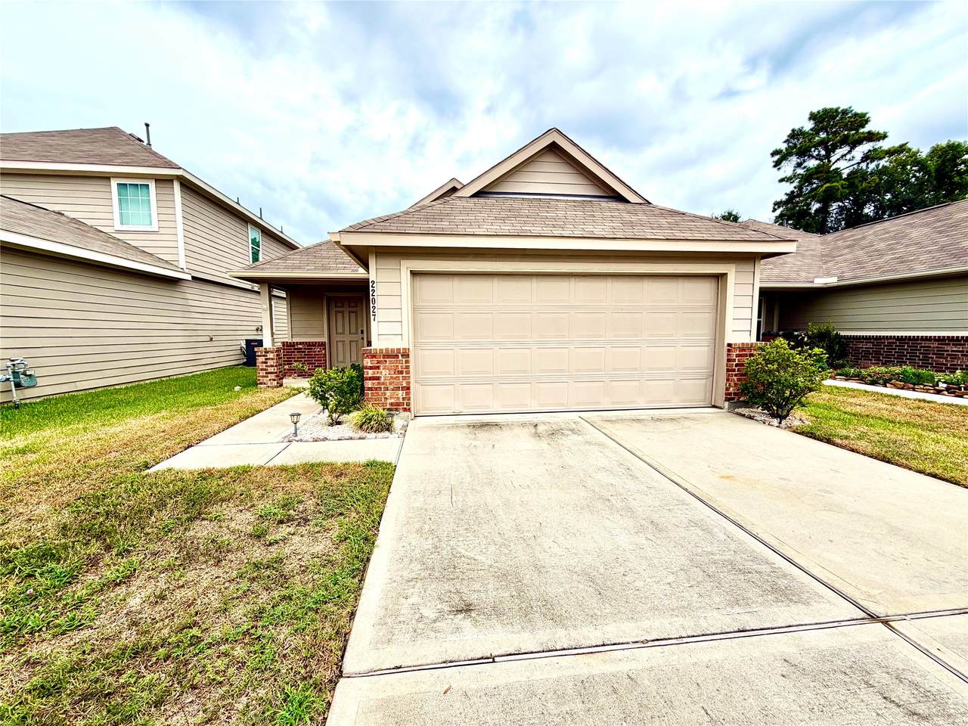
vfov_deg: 85.7
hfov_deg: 102.1
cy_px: 363
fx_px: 391
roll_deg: +0.4
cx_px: 484
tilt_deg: -5.0
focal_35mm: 14
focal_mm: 2.22
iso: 20
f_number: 2.2
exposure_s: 1/830
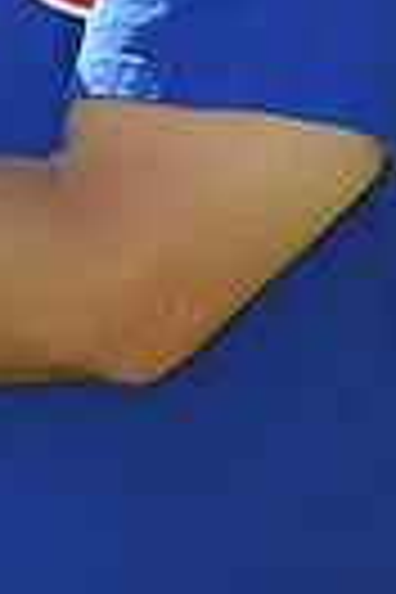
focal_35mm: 878
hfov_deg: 1.6
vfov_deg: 2.3
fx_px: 14486
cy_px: -216
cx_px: -162
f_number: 4.5
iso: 200
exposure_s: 1/640
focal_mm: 200
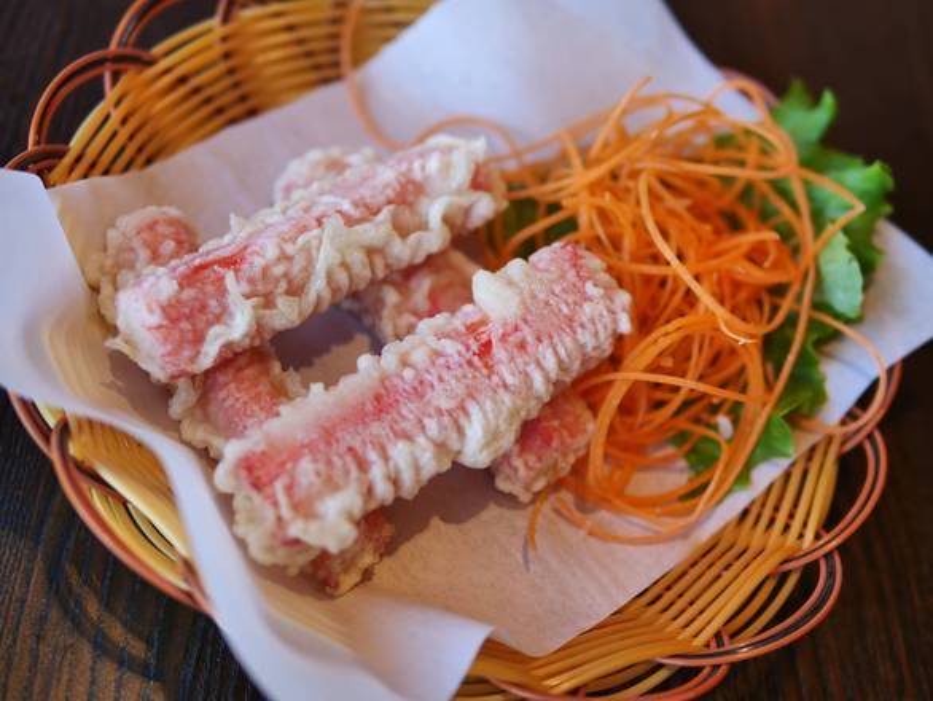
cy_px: 350
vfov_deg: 29.1
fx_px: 1348
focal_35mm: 50
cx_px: 466
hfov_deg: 38.2
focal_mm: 25
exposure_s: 1/200
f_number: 1.8
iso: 200
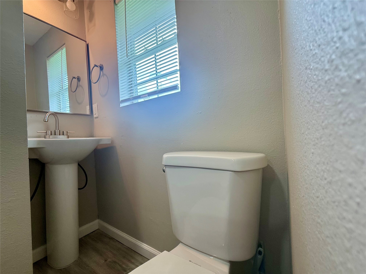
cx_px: 183
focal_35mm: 14
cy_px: 137
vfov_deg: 85.7
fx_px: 148
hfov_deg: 102.1
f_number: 2.2
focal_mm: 2.22
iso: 200
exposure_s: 1/120
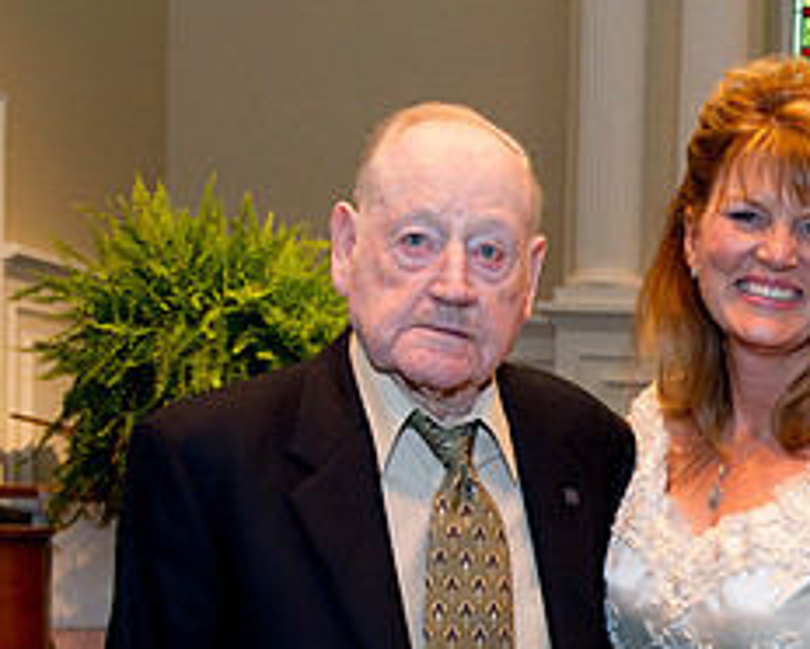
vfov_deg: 20.0
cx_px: 726
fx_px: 1799
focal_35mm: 75
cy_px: 607
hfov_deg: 24.6
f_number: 4.5
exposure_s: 1/60
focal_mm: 32
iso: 1600
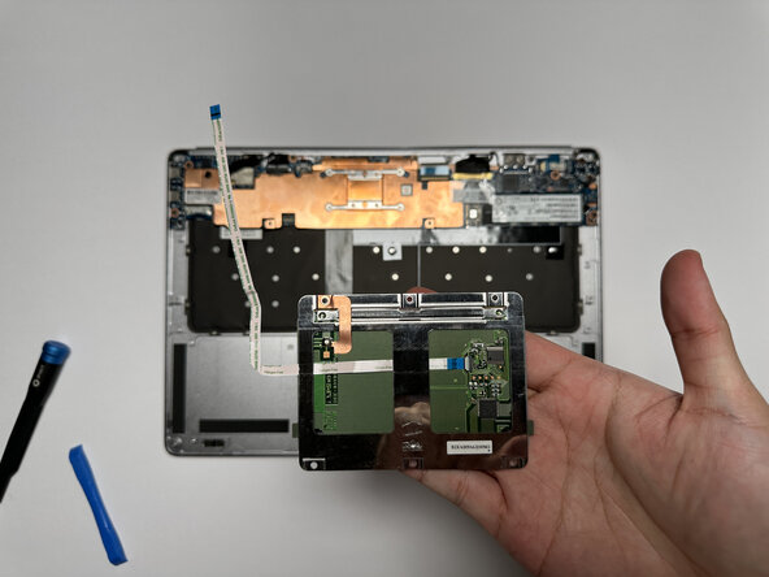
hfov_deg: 71.6
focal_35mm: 24
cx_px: 384
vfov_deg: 56.8
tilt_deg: -87.0
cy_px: 288
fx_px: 533
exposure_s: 1/333
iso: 100
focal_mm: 6.86
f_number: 1.78
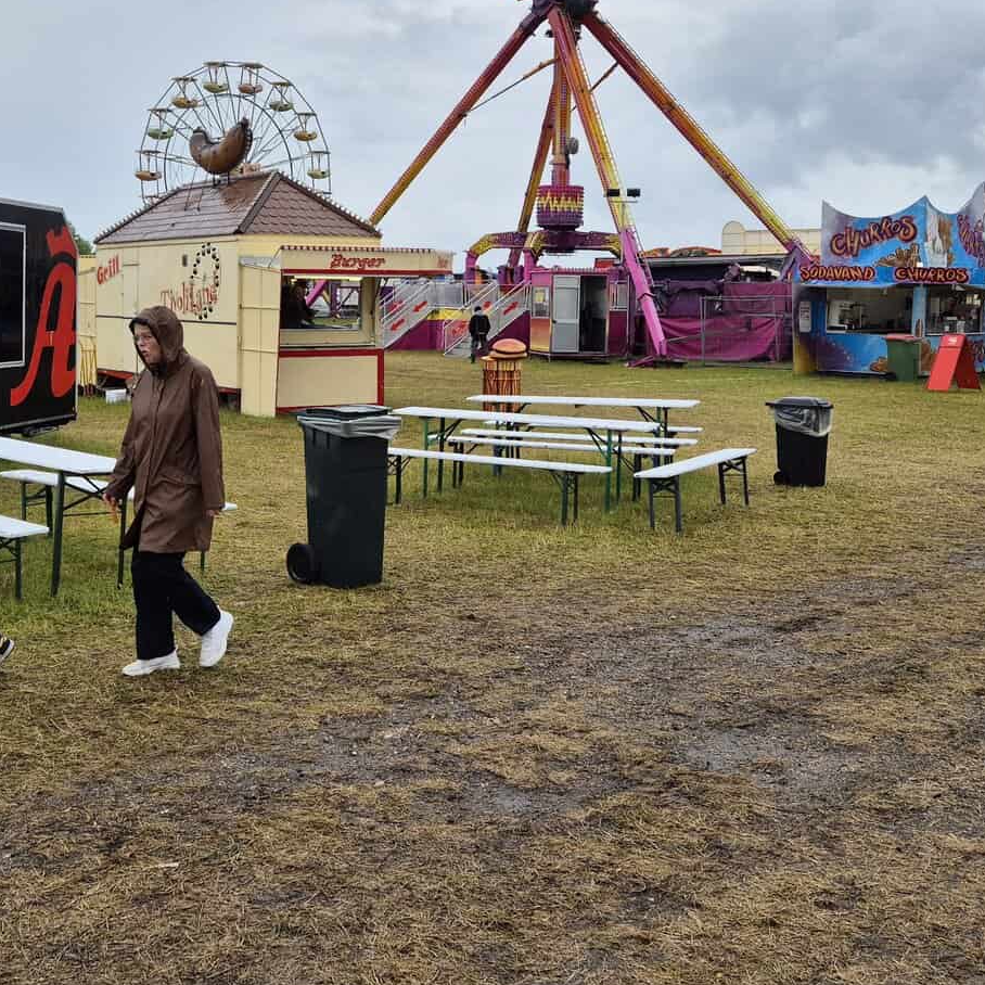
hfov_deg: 38.7
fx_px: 1384
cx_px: 323
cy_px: 336
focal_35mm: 43
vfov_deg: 38.8
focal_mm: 5.4
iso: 25
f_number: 1.8
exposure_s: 1/674
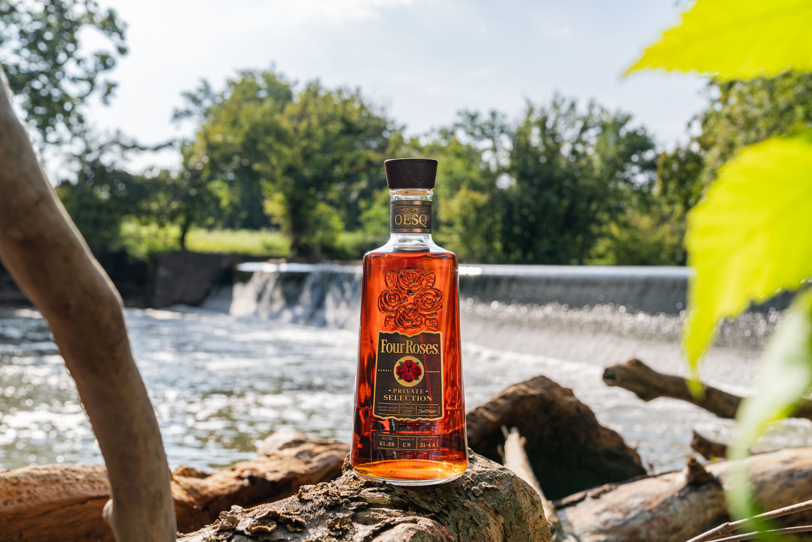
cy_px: 271
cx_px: 406
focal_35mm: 44
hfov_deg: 44.5
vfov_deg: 30.6
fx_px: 993
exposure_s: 1/400
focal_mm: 44
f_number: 8
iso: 400
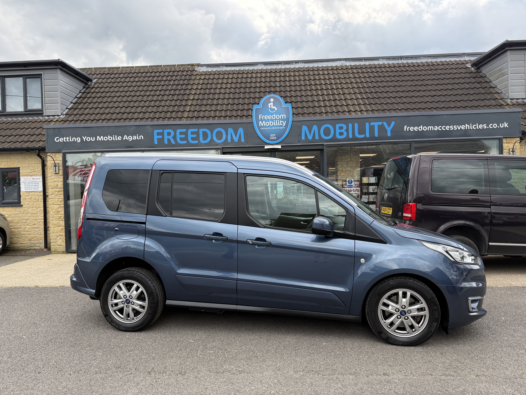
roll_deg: +0.2
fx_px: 365
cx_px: 263
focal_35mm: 24
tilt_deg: +1.1
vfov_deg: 56.8
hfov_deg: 71.6
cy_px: 198
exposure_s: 1/1156
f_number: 1.78
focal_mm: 6.76
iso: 100
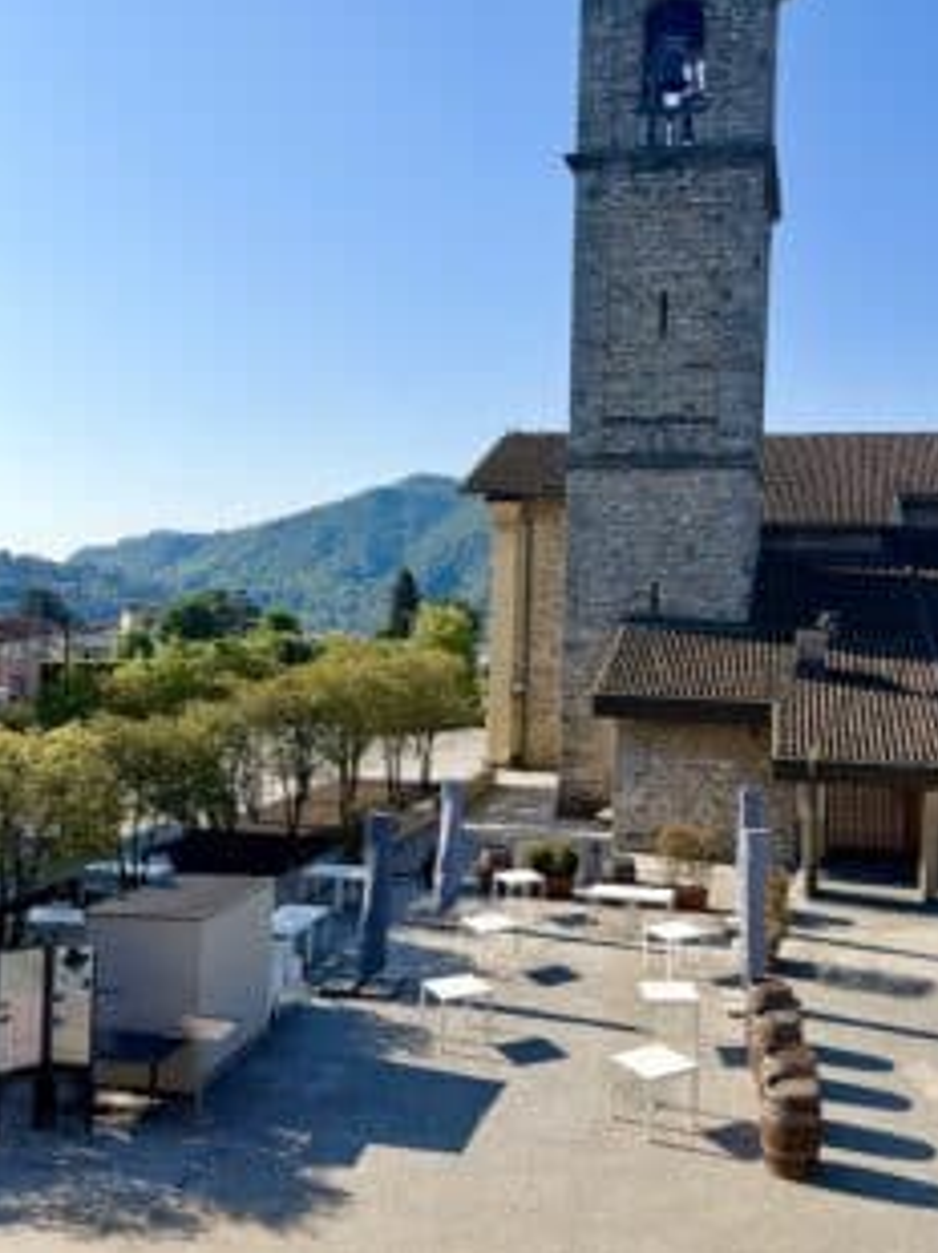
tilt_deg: +0.2
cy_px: 598
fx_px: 1122
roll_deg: -1.3
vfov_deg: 58.4
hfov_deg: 45.0
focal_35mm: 31
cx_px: 594
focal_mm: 6.76
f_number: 1.78
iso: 80
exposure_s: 1/4975
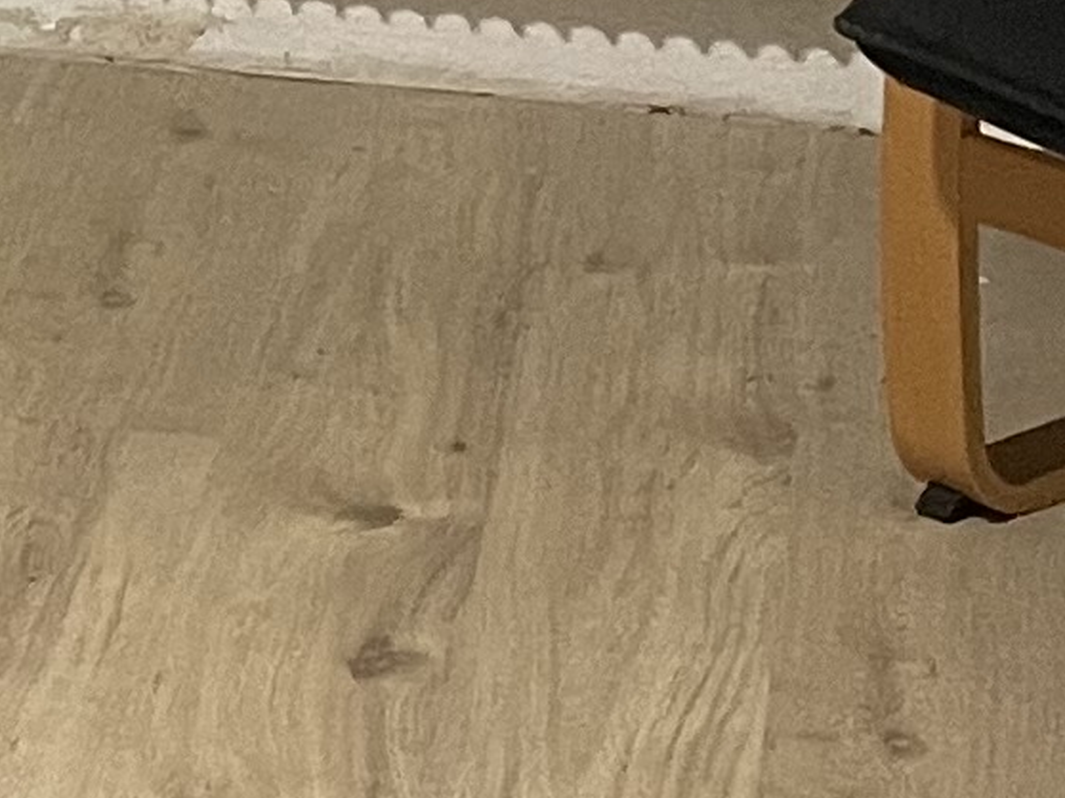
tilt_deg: -11.7
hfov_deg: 9.8
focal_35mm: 188
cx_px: -1101
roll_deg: +1.2
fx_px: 5782
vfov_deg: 7.7
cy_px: -609
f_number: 1.6
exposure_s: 1/50
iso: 250
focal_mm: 4.2
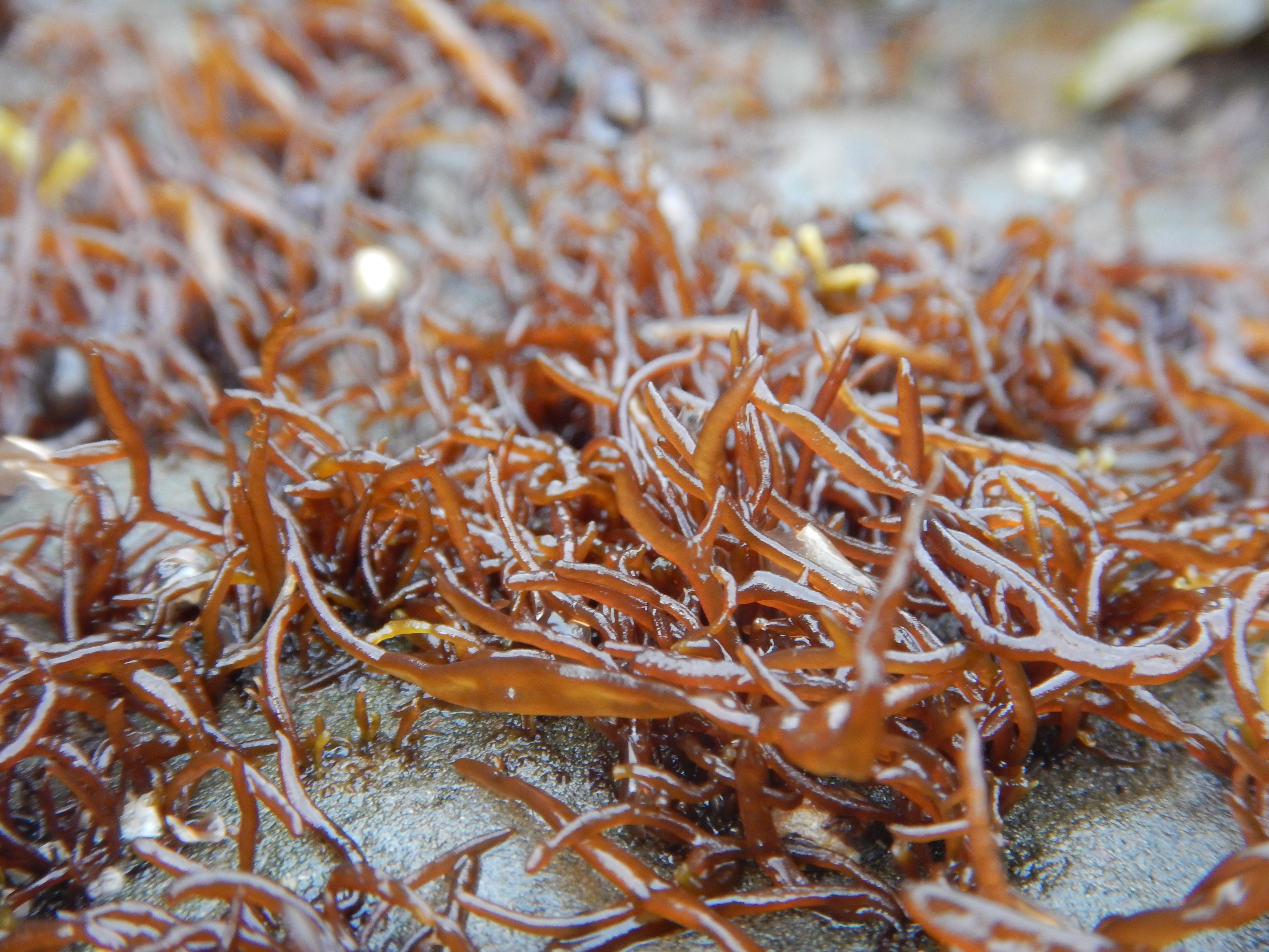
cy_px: 476
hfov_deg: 36.8
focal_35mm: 52
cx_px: 634
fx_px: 1906
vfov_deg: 28.0
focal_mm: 9.2
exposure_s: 1/50
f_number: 4.3
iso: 400
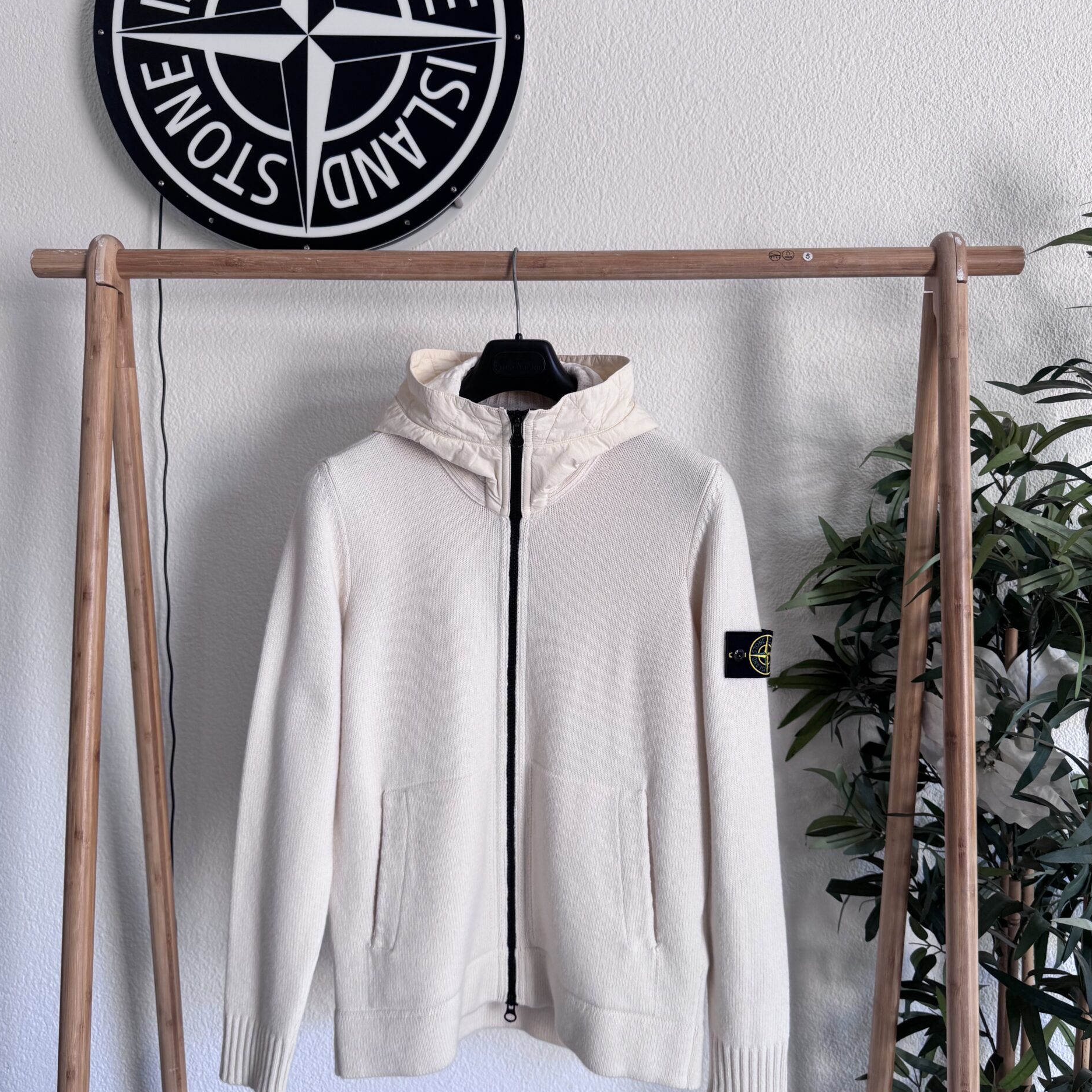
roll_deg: -0.8
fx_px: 1035
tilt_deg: -3.7
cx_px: 548
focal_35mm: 29
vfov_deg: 55.6
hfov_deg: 55.6
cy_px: 538
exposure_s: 1/100
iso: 125
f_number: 1.78
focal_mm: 6.76
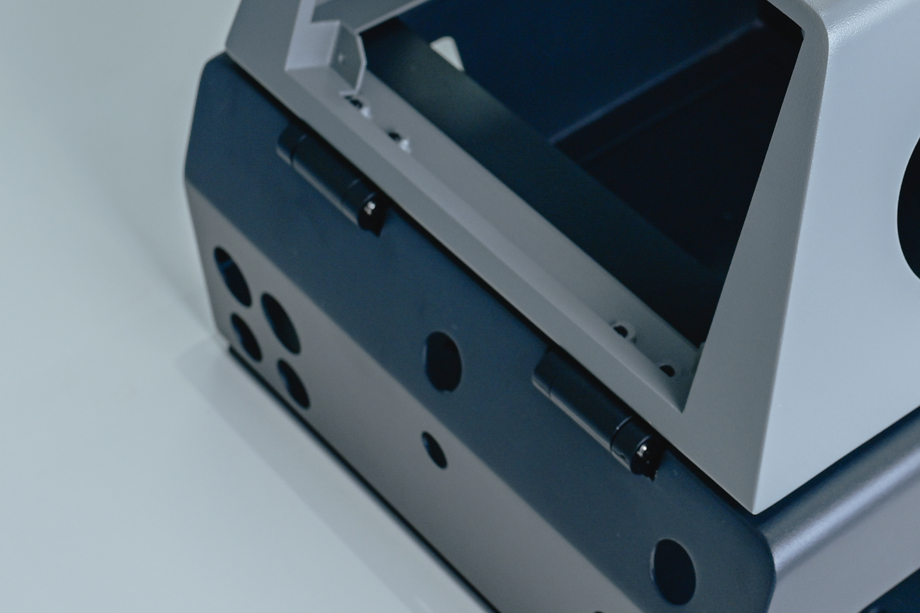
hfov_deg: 19.4
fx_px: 2632
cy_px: 129
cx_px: 843
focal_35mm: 103
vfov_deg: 13.2
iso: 250
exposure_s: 1/40
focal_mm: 35
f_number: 6.3
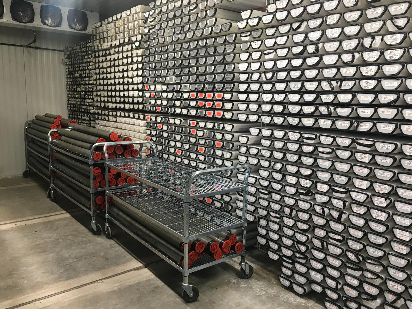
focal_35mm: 29
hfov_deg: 61.7
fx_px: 345
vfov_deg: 48.2
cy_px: 154
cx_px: 206
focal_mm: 4.15
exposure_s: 1/30
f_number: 2.2
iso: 80
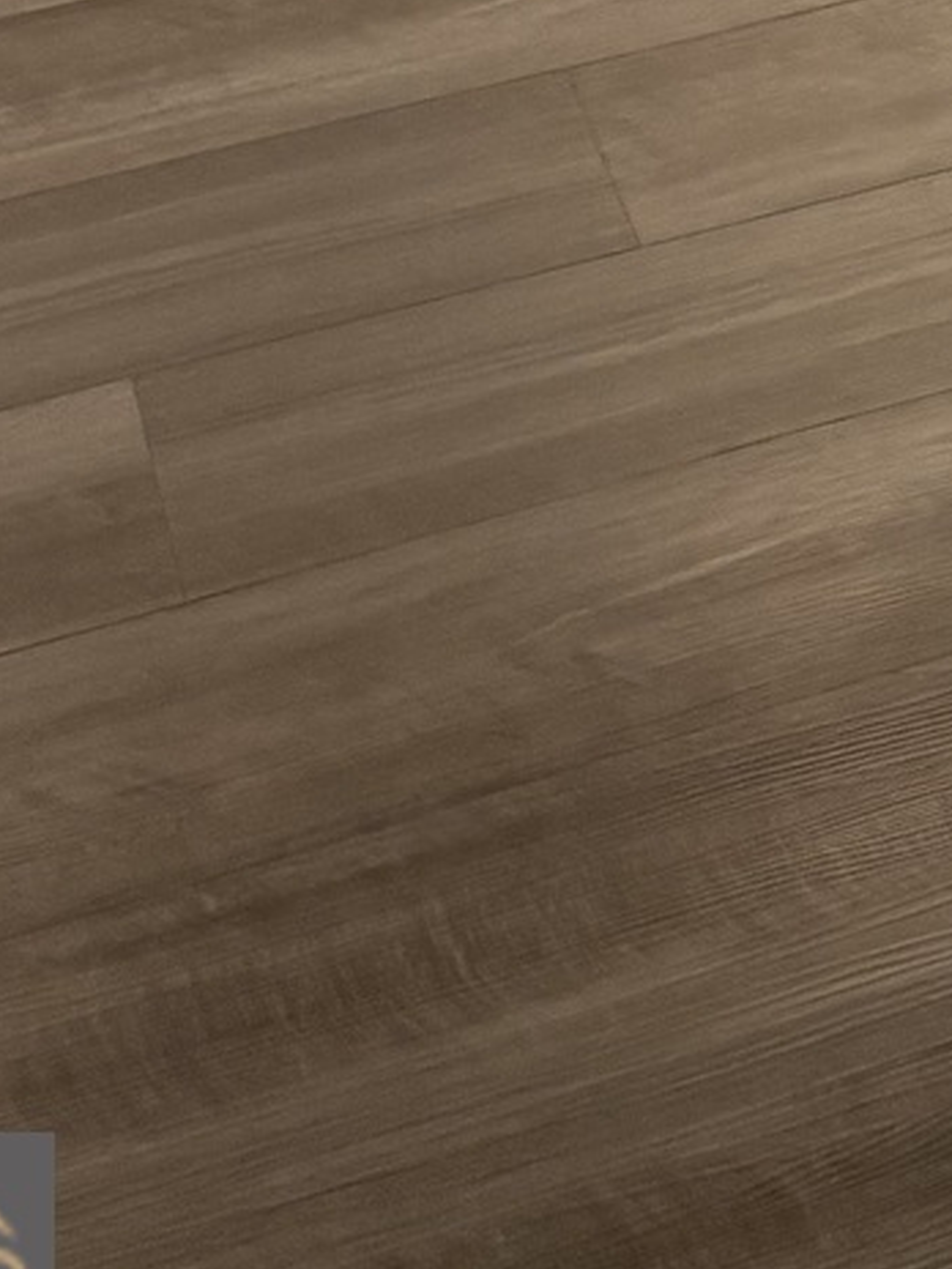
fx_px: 4730
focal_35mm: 129
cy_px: -1704
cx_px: 1475
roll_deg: +0.4
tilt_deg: -11.2
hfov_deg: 11.0
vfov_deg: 12.3
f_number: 1.6
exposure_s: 1/60
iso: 125
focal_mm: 5.96
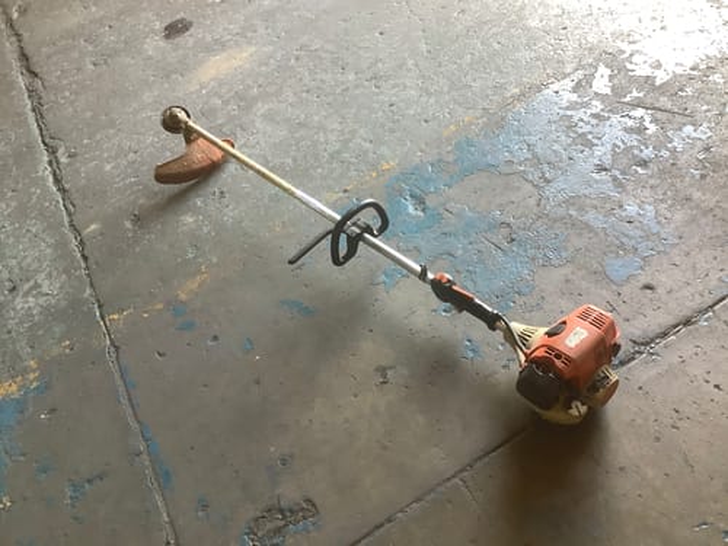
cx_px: 364
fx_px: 652
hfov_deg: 58.4
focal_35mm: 31
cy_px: 273
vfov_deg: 45.4
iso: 80
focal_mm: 3.3
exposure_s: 1/50
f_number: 2.4
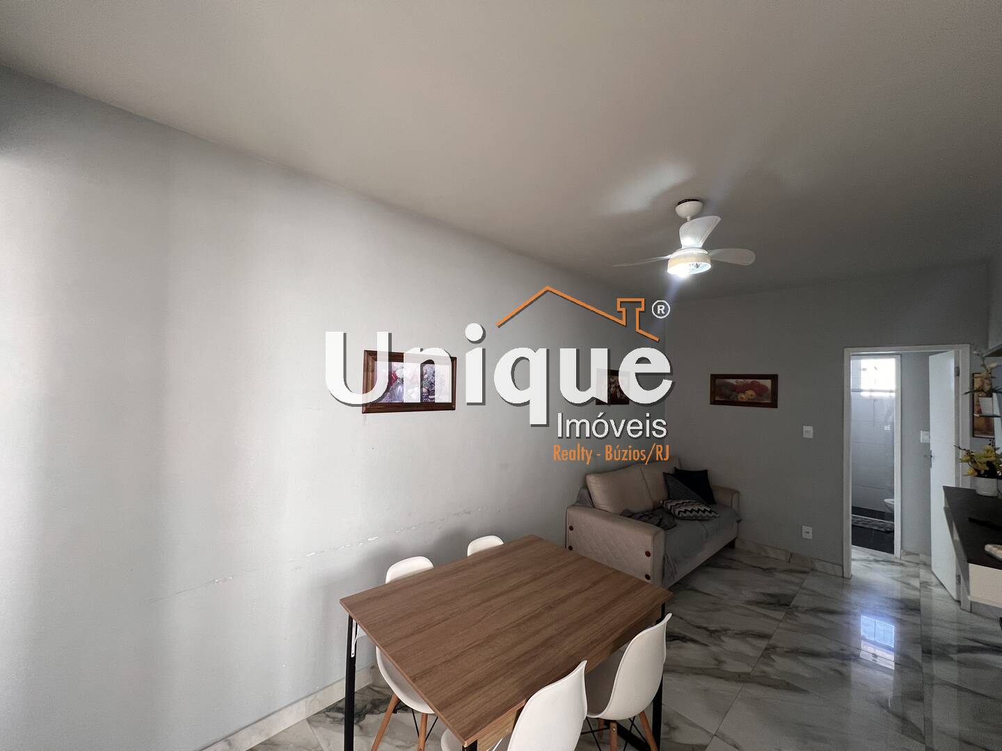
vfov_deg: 89.9
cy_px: 376
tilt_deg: +2.5
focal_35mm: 13
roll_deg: -1.9
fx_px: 376
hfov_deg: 106.2
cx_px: 501
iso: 125
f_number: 1.8
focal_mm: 1.57
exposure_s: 1/120
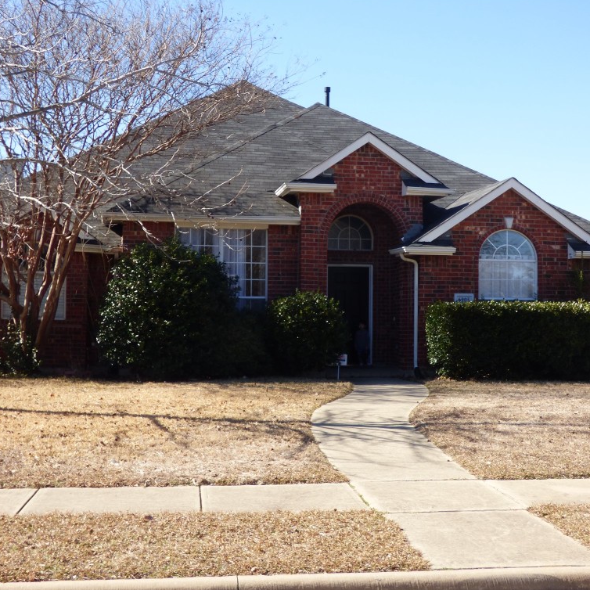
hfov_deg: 31.6
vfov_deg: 31.6
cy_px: 293
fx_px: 1041
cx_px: 290
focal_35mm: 54
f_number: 3.7
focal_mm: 7.79
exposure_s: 1/400
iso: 100
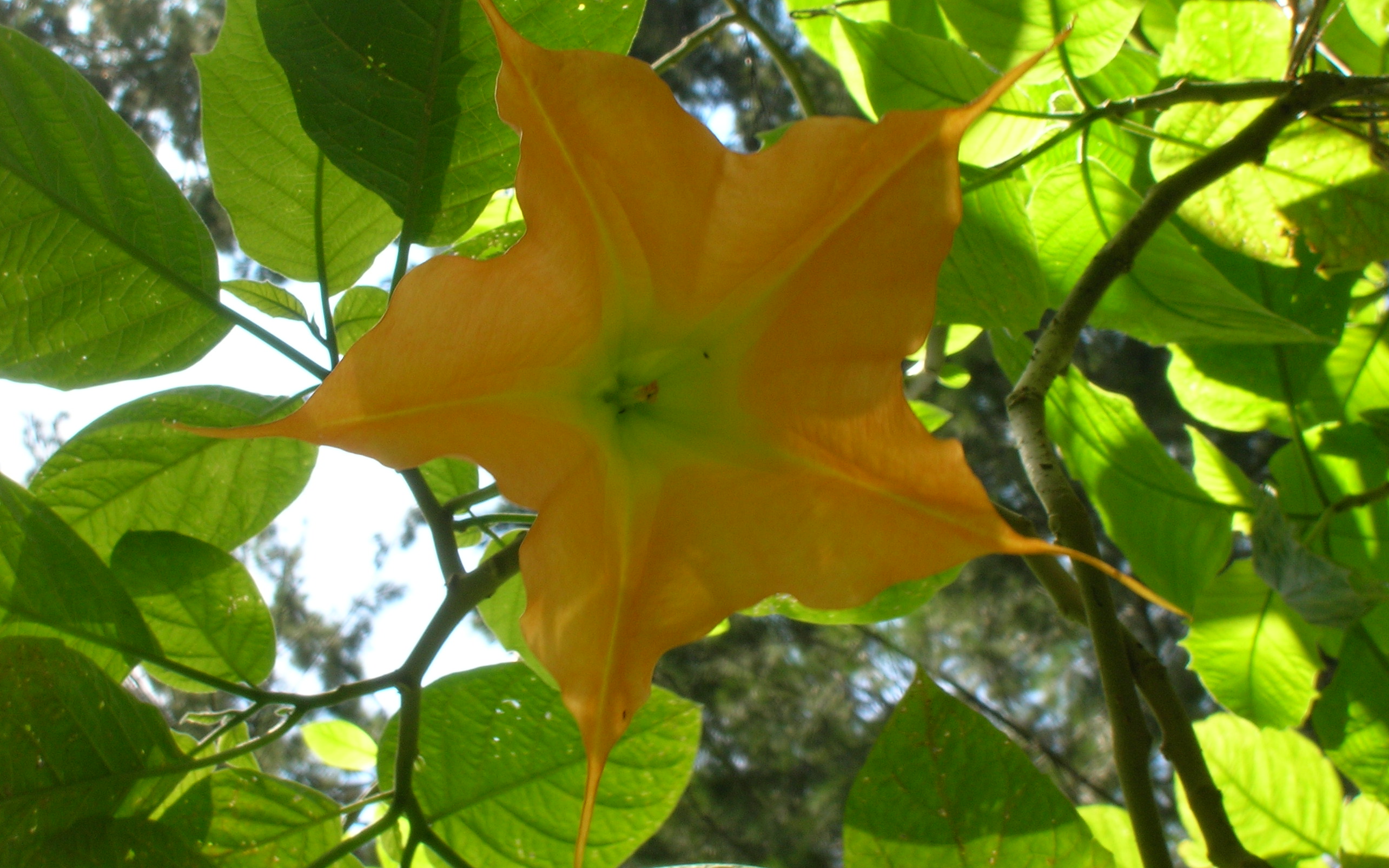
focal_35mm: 92
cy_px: 397
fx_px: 3483
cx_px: 697
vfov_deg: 14.2
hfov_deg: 22.6
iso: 50
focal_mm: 14.3
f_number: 7.4
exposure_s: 1/72.6
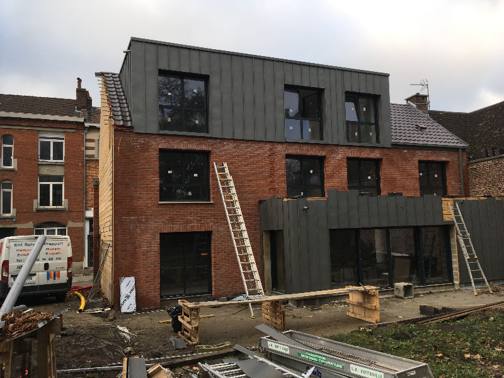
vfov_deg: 48.2
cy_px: 189
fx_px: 422
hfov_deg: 61.7
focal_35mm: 29
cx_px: 252
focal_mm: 4.15
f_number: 2.2
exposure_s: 1/186
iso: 25
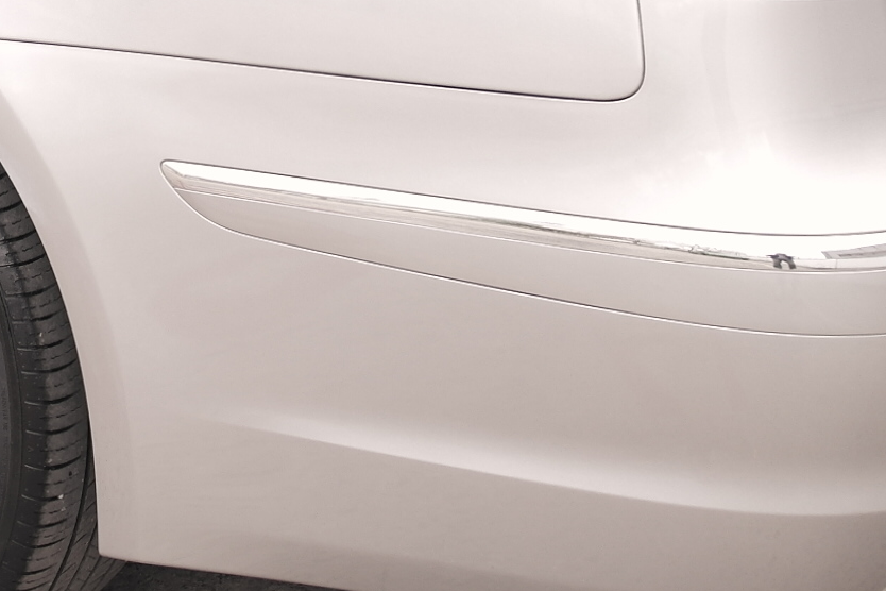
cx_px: -24
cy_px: -75
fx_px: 2633
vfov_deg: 12.6
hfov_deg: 18.5
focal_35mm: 107
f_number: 5.6
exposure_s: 1/125
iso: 100
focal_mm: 20
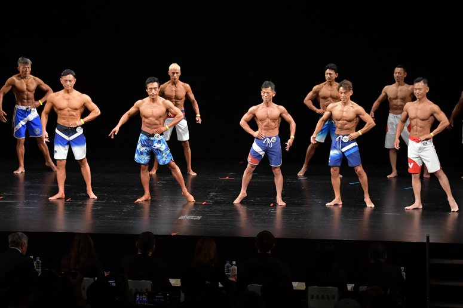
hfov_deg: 15.2
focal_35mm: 135
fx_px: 1735
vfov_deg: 10.2
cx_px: 232
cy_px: 154
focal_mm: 90
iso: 3200
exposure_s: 1/400
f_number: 5.6
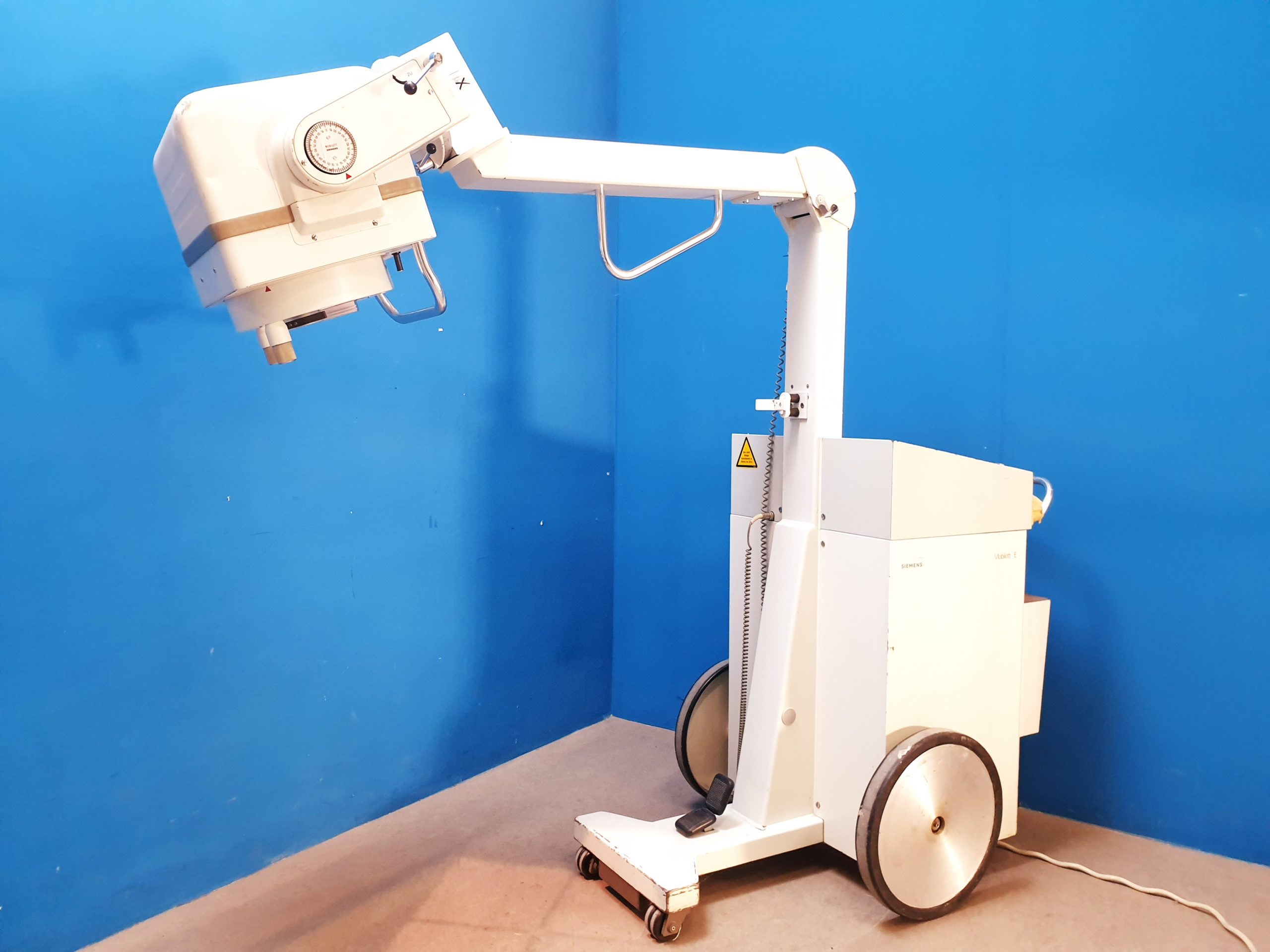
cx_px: 635
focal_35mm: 26
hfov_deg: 67.3
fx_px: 954
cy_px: 476
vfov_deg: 53.1
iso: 400
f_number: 2.4
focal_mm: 4.3
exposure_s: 1/50
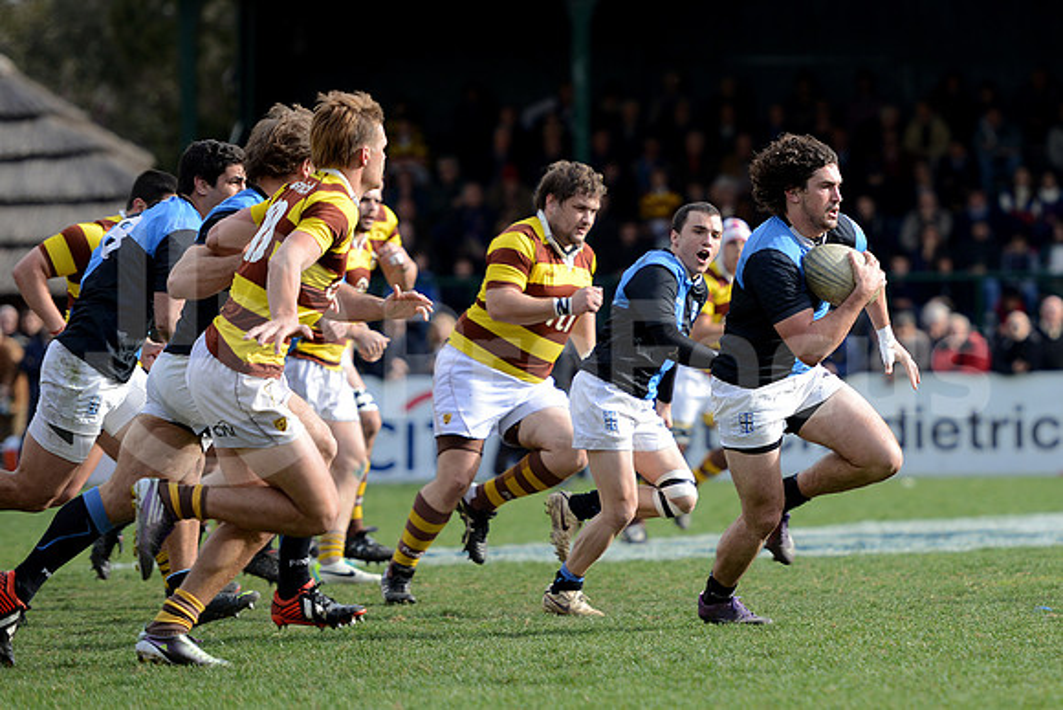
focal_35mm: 175
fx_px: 5168
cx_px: 532
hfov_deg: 11.7
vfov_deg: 7.9
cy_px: 355
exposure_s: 1/800
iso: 250
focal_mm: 175
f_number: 2.8
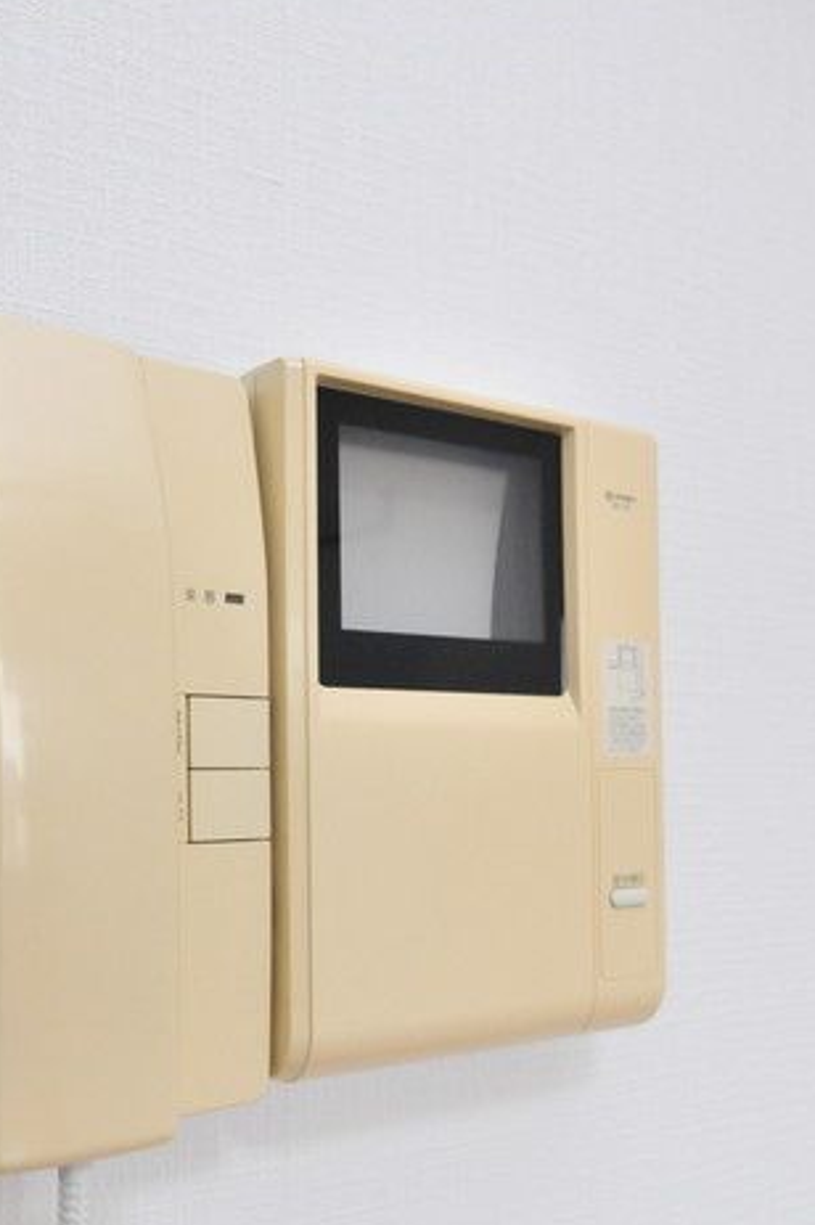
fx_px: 986
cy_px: 823
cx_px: 291
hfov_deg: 44.4
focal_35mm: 29
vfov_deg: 62.0
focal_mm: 14
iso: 1000
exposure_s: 1/125
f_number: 5.6
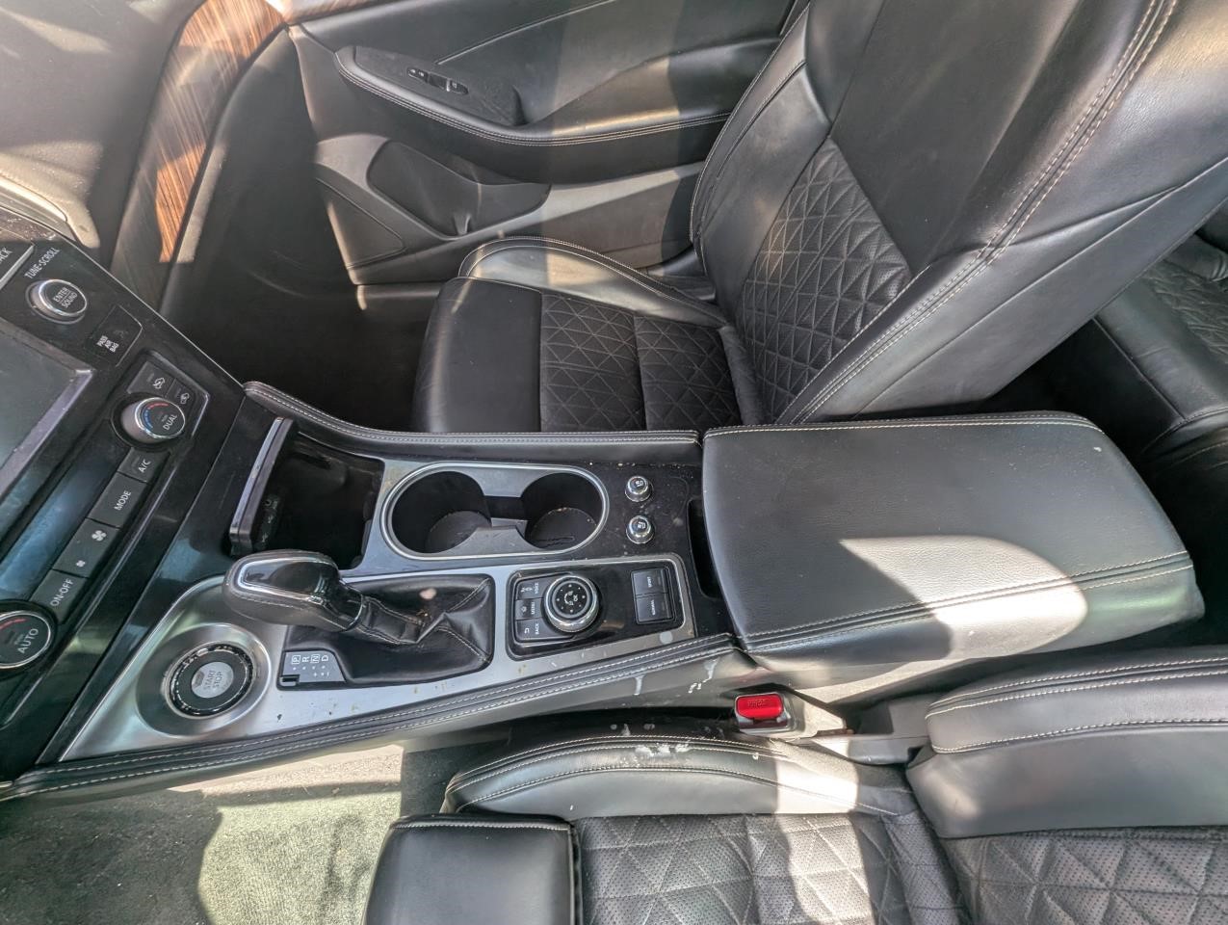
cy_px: 462
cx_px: 614
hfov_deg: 106.1
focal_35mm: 13
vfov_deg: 90.1
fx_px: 462
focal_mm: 1.95
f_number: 2.2
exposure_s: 1/100
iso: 75
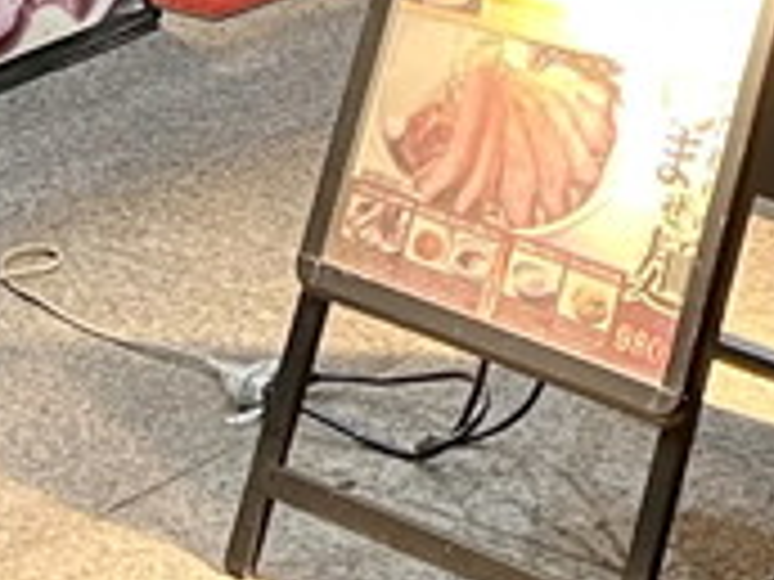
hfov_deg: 12.3
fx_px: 3466
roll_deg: -0.6
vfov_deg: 8.4
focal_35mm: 155
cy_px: -1034
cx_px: 1012
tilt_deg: +1.7
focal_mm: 5.7
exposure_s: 1/50
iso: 500
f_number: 1.5
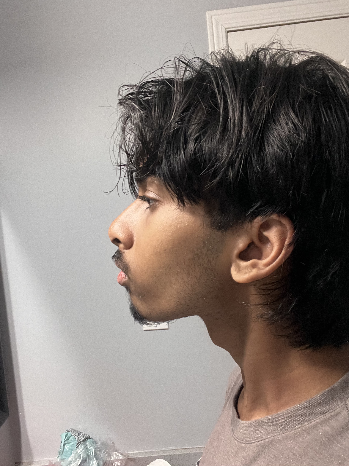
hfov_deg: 46.8
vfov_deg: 60.0
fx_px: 403
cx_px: 174
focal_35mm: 30
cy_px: 233
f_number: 2.2
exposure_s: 1/60
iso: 320
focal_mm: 2.71
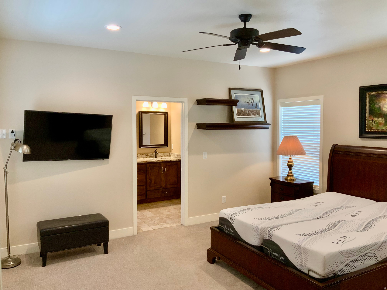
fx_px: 324
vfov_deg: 48.2
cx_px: 194
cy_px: 145
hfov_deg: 61.7
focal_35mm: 29
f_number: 1.8
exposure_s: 1/60
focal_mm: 3
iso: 80
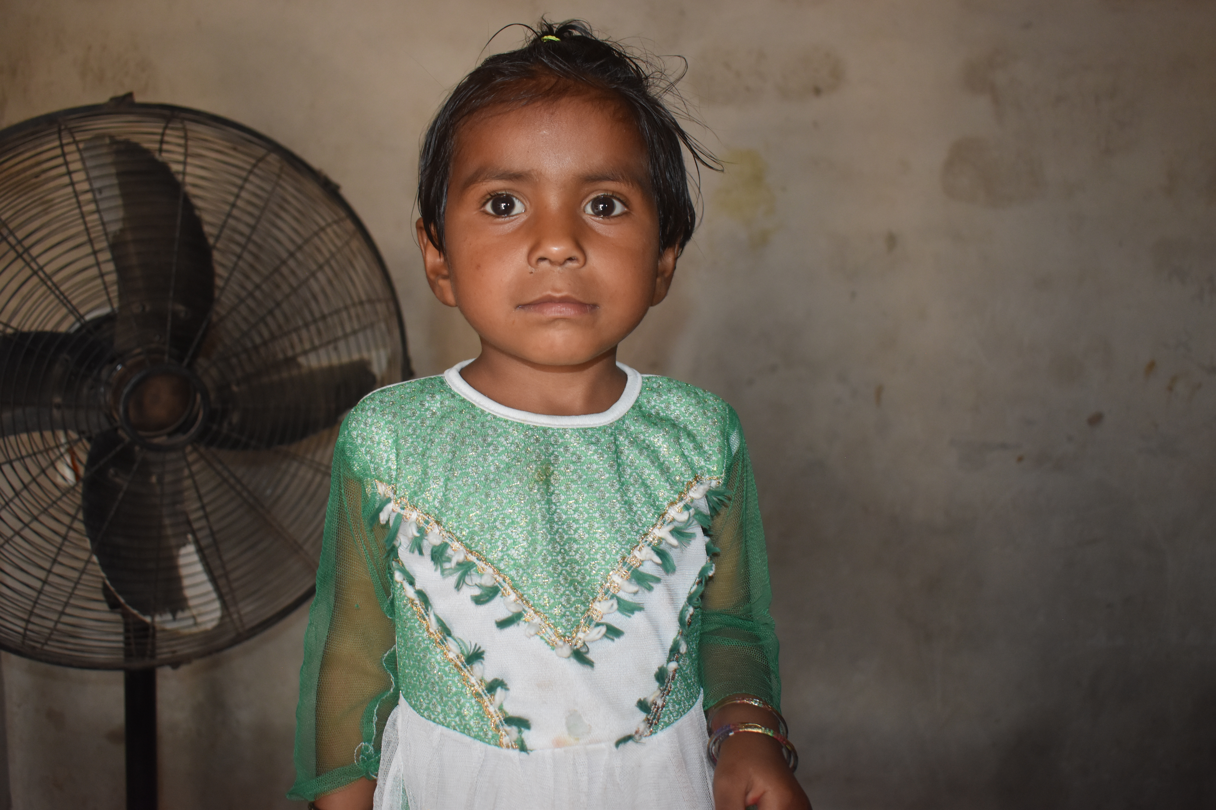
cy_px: 405
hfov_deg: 55.1
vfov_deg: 38.4
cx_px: 608
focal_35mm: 34
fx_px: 1165
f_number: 3.8
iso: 800
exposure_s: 1/60
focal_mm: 23
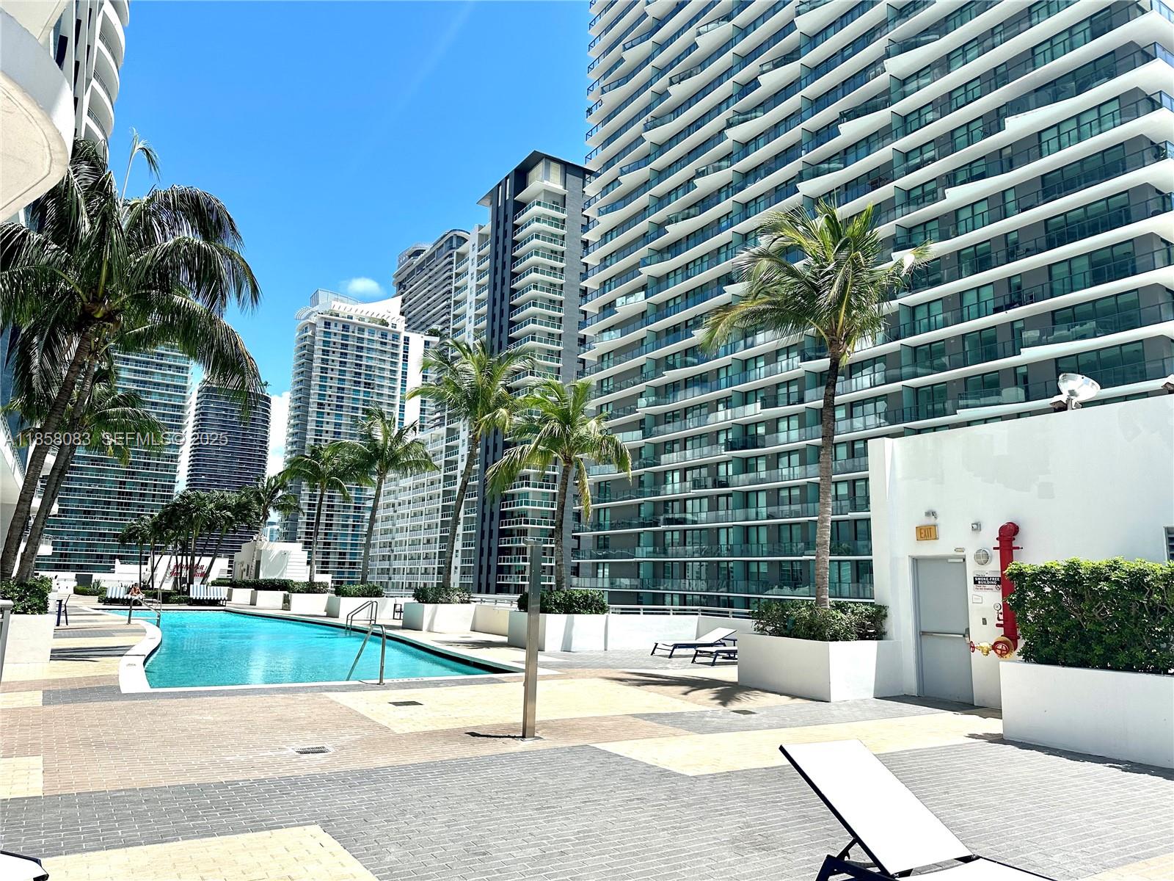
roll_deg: -1.9
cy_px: 440
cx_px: 587
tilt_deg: +11.8
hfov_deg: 71.6
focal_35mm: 24
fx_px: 814
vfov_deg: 56.8
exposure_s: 1/5525
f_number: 1.78
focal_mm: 6.86
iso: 80
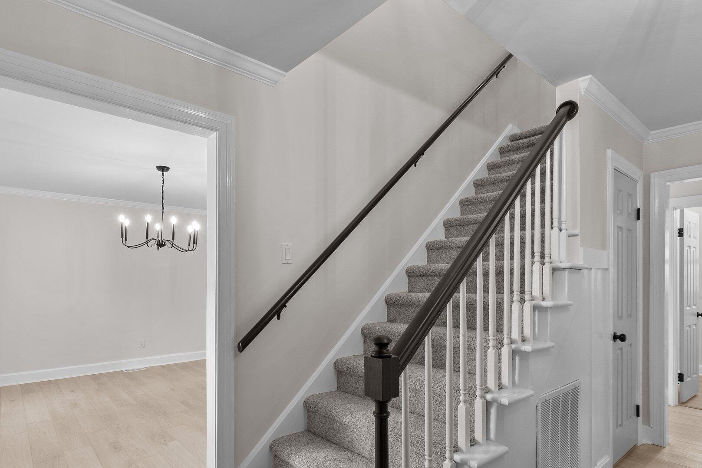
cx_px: 330
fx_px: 370
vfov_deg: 64.0
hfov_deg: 86.8
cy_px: 279
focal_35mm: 19
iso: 320
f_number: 7.1
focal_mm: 10
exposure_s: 1/6
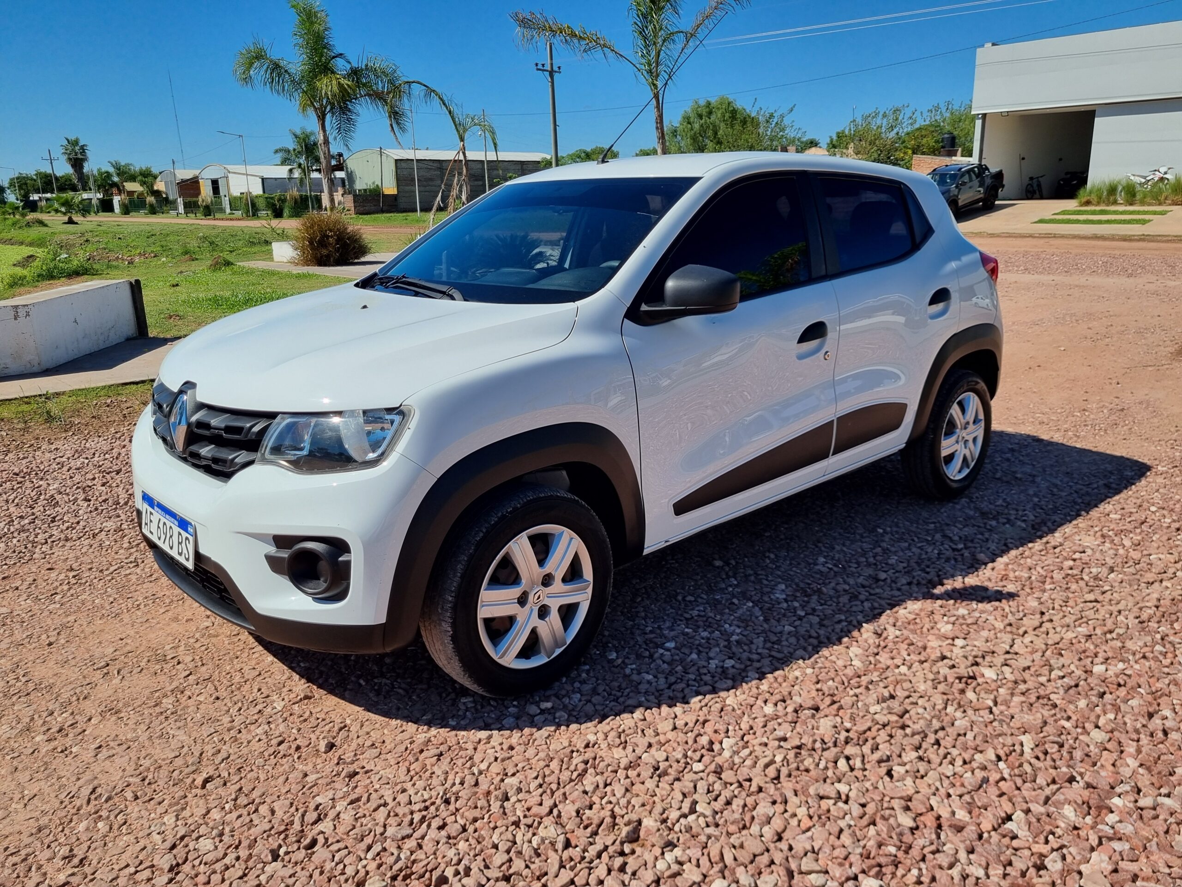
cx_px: 591
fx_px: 888
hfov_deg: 67.3
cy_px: 444
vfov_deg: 53.1
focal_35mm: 26
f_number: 1.8
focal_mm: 5.4
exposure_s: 1/3080
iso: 50
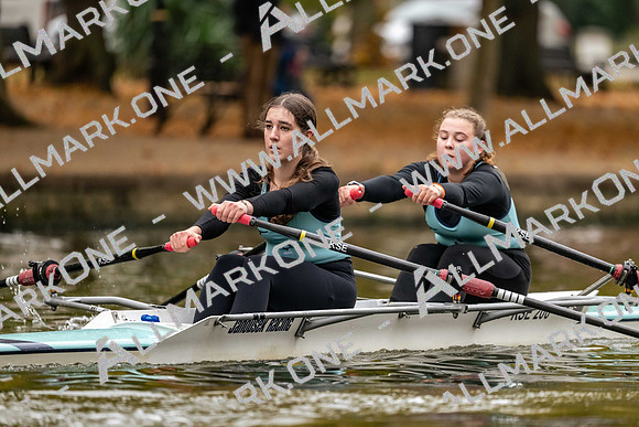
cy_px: 214
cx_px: 320
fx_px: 7101
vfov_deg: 3.4
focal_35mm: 400
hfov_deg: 5.2
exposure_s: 1/2500
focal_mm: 400
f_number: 4.5
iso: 2800
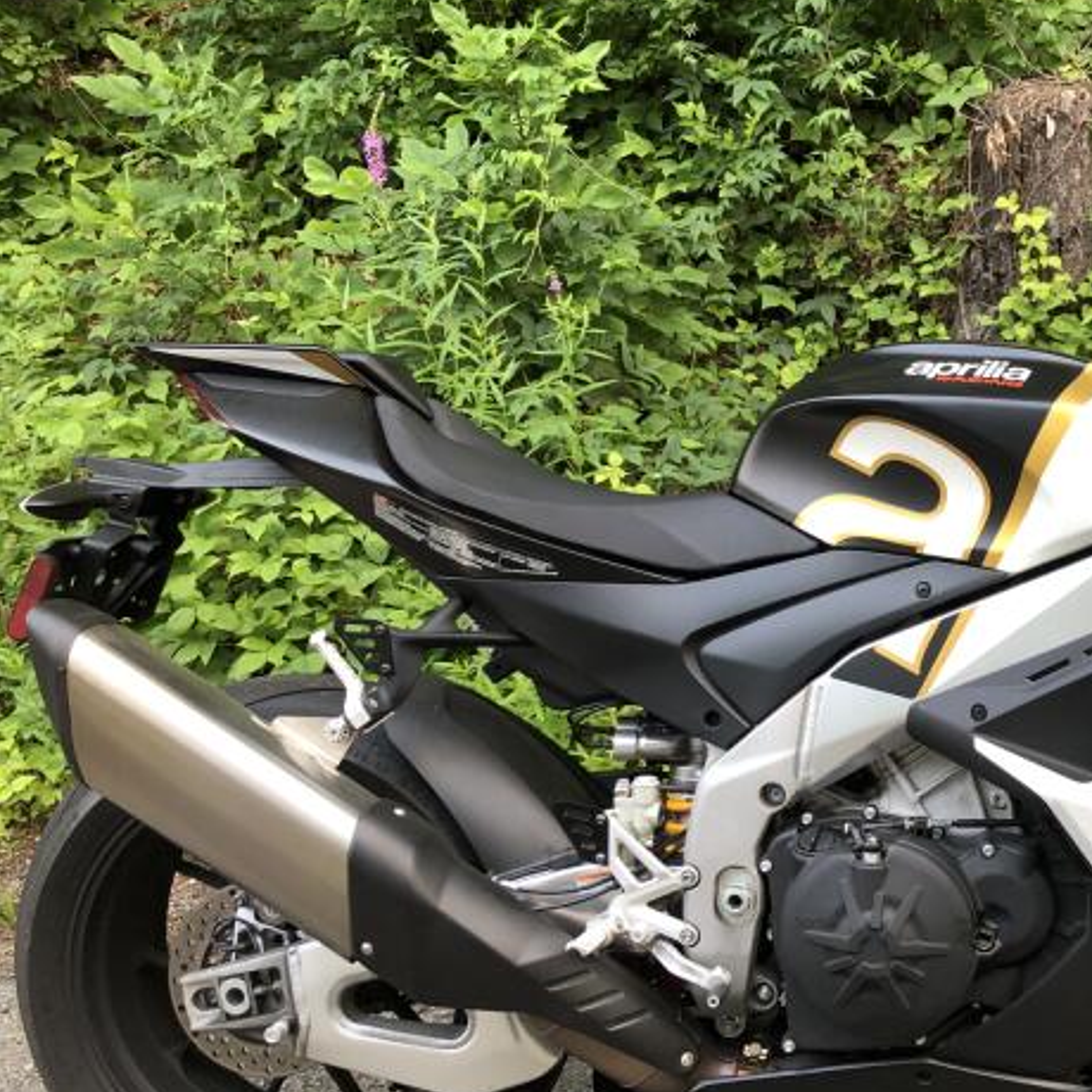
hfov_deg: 37.1
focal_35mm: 43
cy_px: 563
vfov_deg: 39.2
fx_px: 1535
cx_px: 947
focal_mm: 4
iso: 25
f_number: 1.8
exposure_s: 1/30
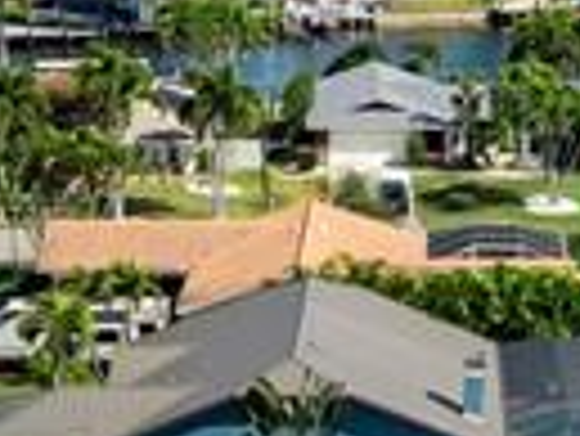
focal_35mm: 190
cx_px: 425
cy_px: 375
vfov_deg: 7.8
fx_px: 3186
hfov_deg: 10.4
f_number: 1.8
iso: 100
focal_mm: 8.67
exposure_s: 1/500
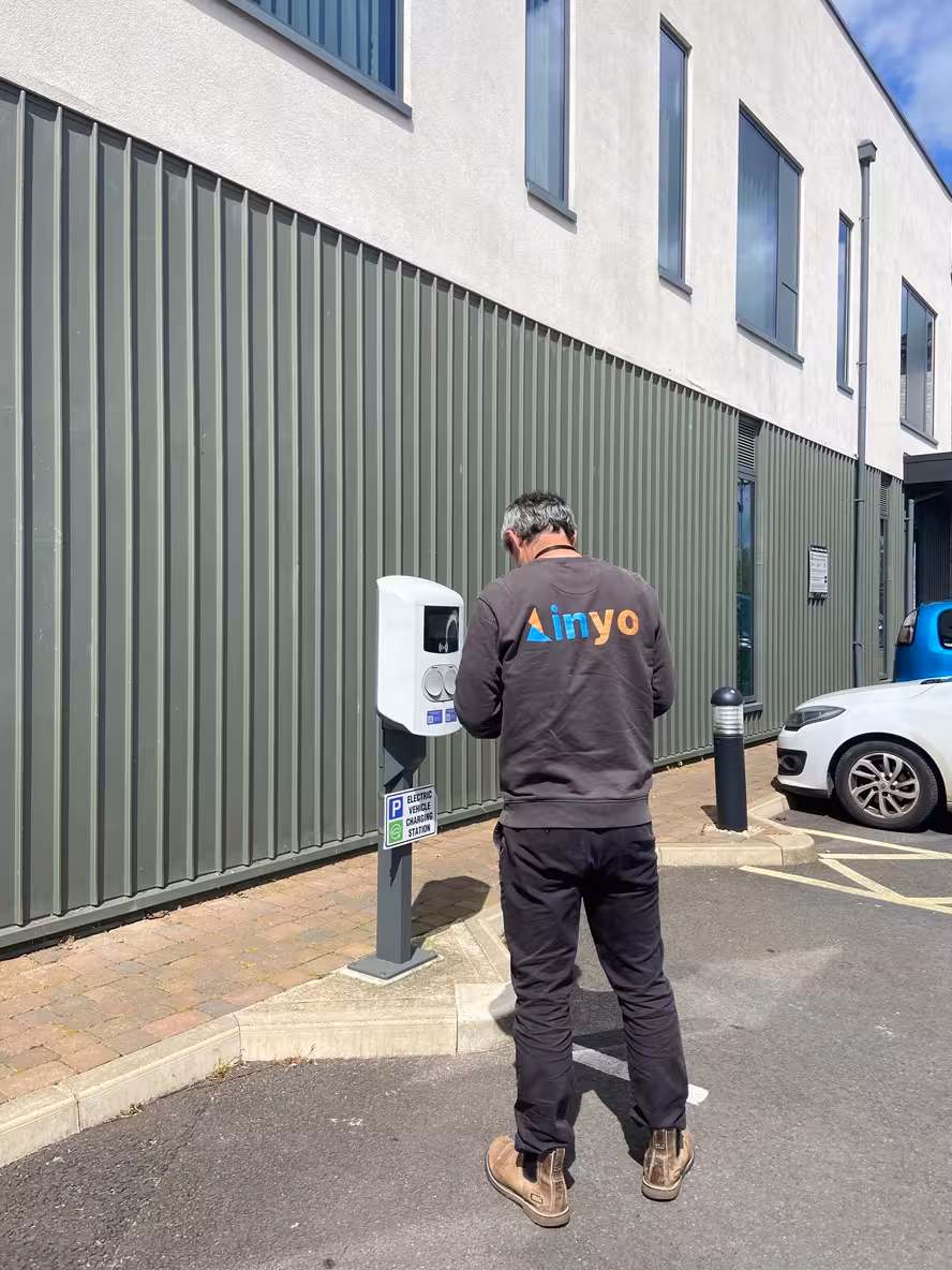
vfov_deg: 67.3
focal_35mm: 26
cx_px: 476
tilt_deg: +0.6
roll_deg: -0.9
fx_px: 953
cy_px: 635
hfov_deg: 53.1
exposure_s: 1/3731
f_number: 1.8
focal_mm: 4.25
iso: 32
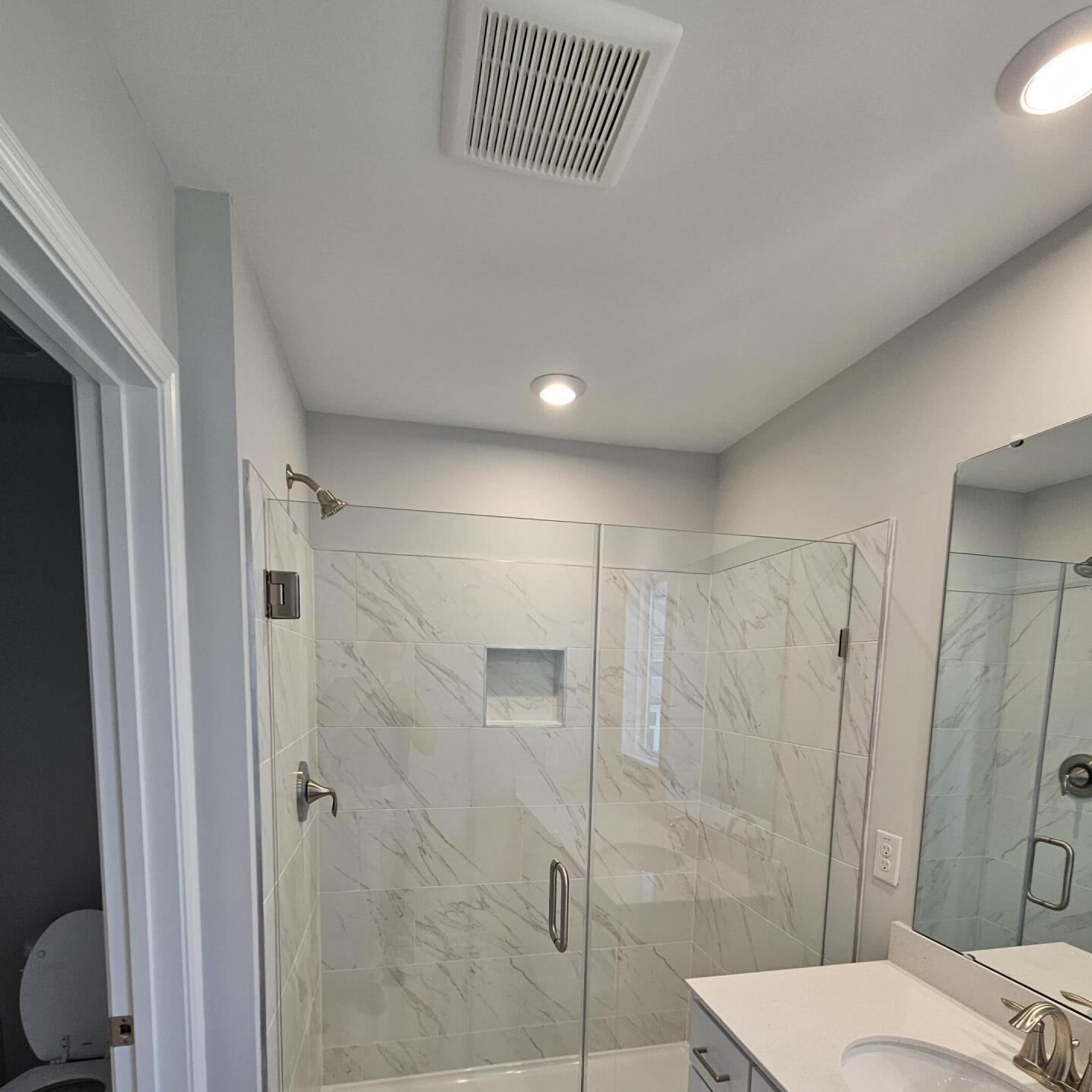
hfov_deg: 87.4
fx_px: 571
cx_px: 540
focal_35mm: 16
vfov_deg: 83.4
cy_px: 757
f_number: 2.2
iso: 64
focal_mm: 2.2
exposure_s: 1/60
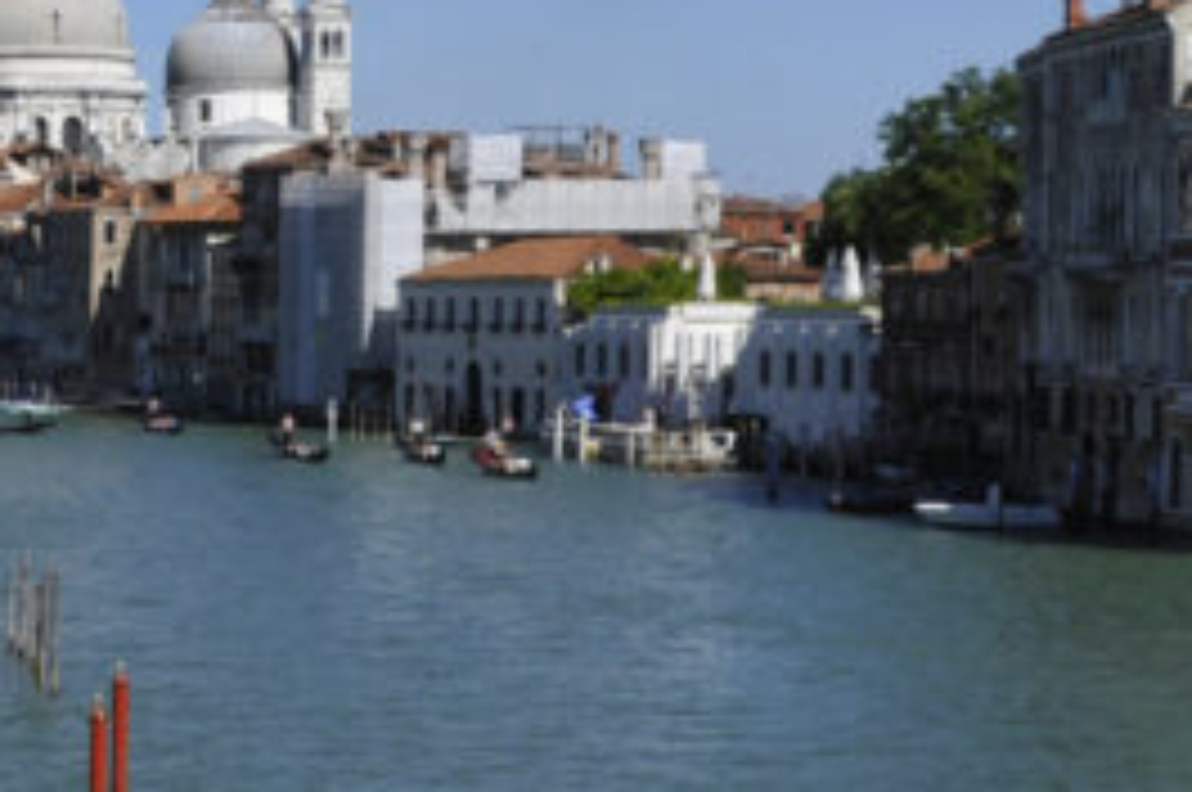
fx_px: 3836
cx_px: -9
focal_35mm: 116
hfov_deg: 17.2
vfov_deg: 11.7
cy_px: 171
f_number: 5
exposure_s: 1/1600
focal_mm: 20
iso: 200
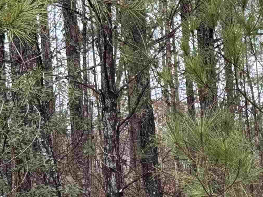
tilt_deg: -3.0
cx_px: 351
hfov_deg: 12.9
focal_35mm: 147
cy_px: 176
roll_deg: +0.9
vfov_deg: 10.0
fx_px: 1117
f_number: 1.78
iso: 50
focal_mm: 6.76
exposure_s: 1/121
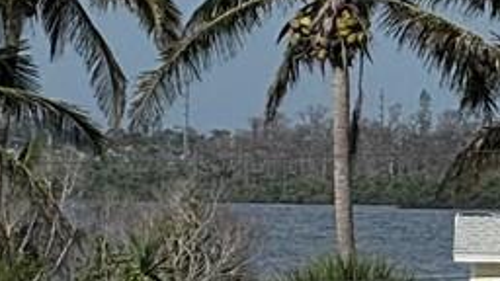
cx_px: -205
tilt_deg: -2.3
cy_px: 582
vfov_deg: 1.5
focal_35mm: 817
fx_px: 10832
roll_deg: -0.4
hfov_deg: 2.6
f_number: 2.8
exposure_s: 1/3195
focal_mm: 15.66
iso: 50
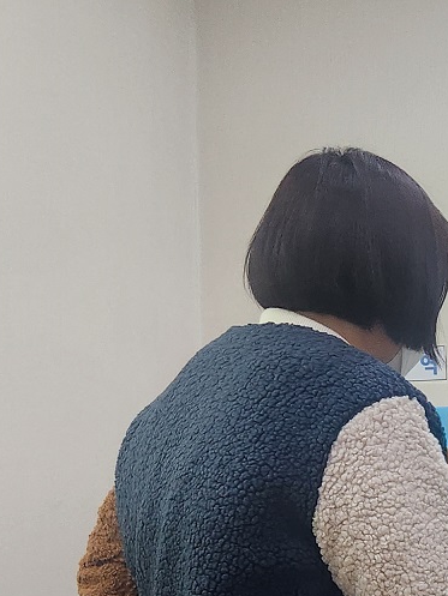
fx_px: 1276
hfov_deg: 17.7
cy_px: 594
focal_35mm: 74
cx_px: 685
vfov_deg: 25.1
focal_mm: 5.4
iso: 320
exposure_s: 1/120
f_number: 1.8
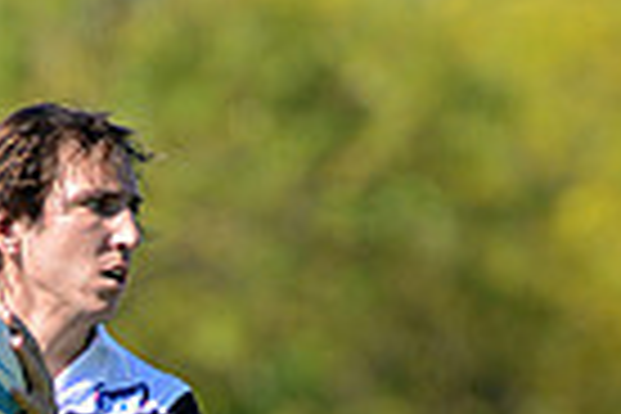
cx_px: -54
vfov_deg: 1.2
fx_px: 20353
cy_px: 826
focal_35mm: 1180
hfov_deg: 1.7
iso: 320
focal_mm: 280
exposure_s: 1/800
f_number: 4
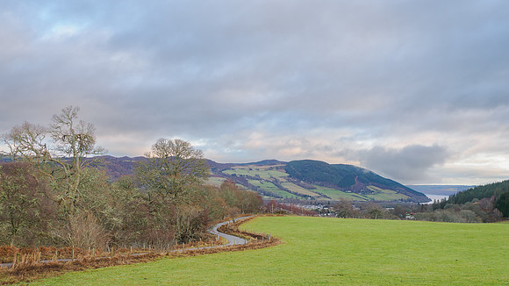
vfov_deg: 35.9
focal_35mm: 33
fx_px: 441
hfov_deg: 60.0
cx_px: 254
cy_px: 148
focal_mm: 15
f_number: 5.6
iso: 400
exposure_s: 1/100
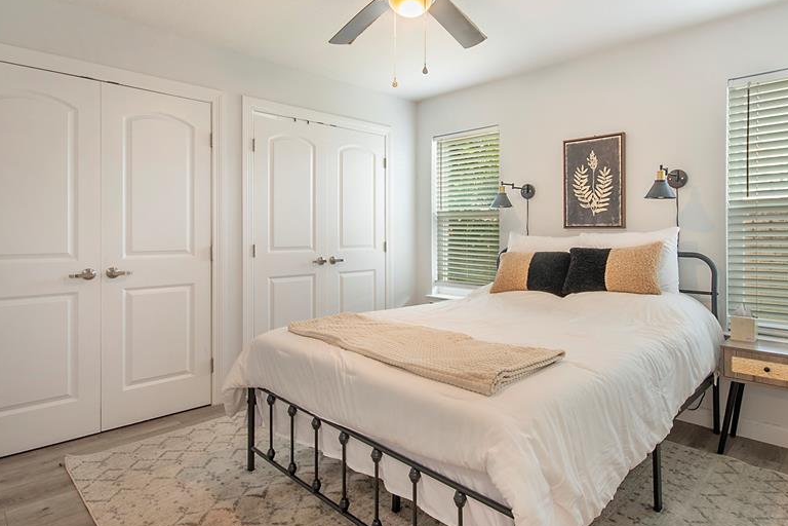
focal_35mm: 20
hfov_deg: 83.7
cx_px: 438
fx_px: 438
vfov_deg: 61.7
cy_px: 225
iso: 100
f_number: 11
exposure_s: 1/3
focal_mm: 10
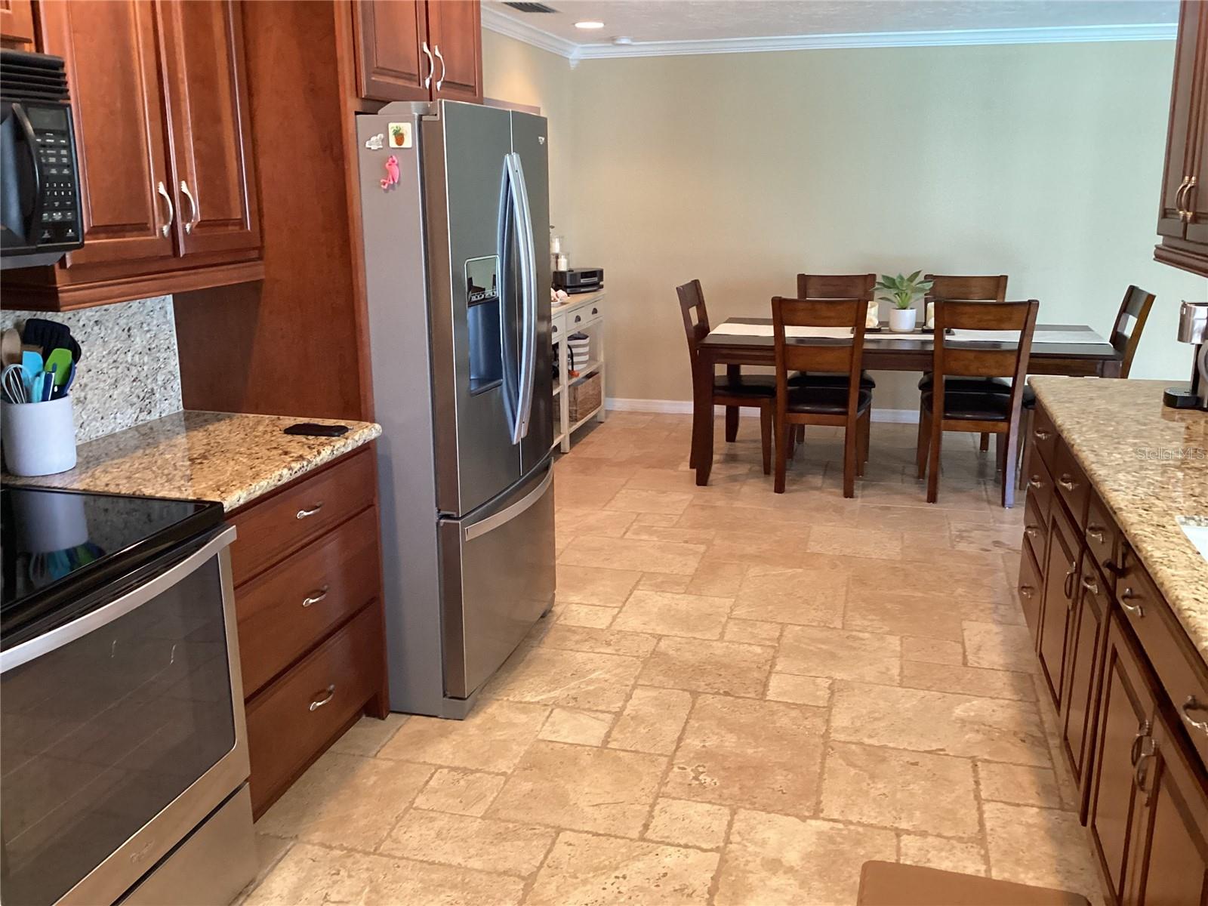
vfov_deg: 45.4
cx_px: 604
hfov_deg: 58.4
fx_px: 1082
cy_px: 453
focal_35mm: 31
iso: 320
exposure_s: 1/60
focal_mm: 3.3
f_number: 2.4
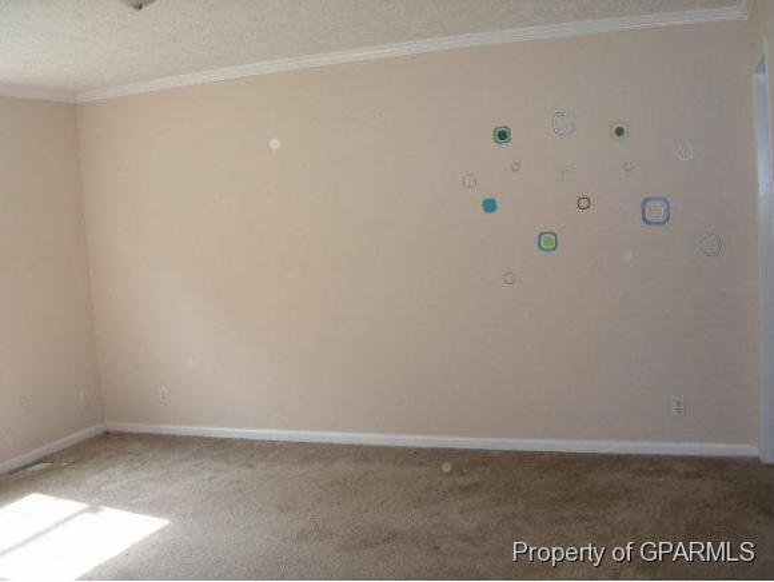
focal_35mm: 36
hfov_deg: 51.3
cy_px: 291
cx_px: 387
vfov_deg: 39.7
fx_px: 806
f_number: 3.2
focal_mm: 6
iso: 50
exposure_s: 1/40
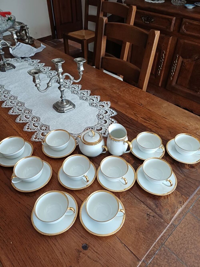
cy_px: 134
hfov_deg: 54.9
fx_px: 193
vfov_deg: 69.4
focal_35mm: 25
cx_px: 100
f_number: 1.8
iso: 200
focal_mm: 4.65
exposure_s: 1/50
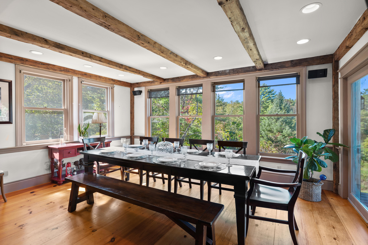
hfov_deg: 93.3
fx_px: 174
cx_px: 184
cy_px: 122
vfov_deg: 70.4
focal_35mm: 17
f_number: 9
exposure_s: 1/3
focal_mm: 17
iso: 320
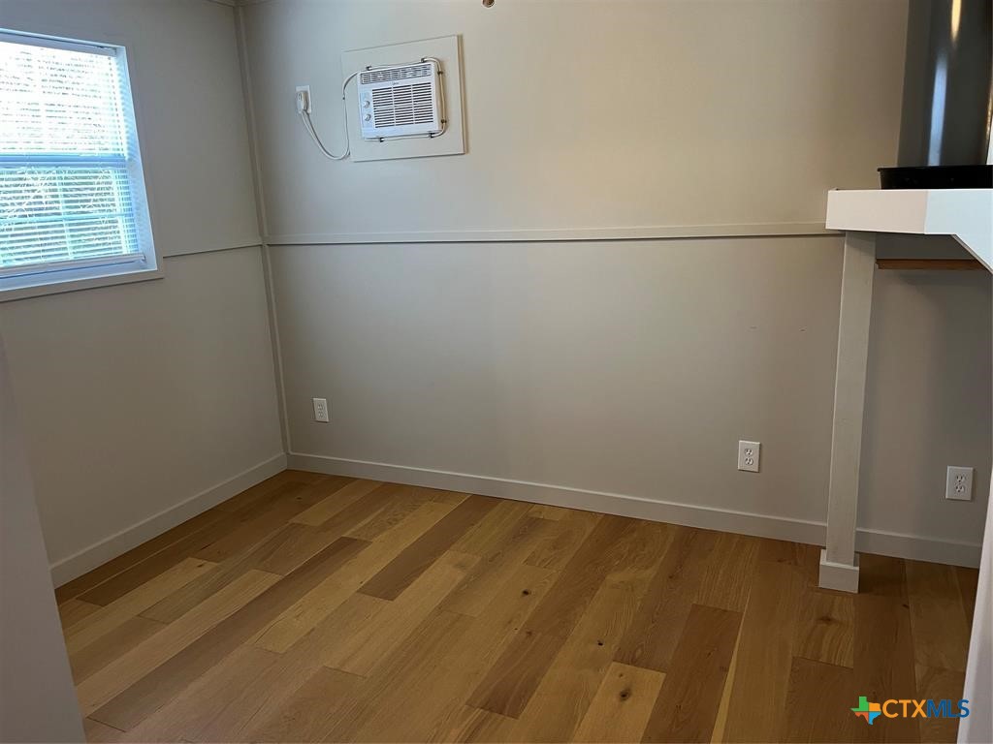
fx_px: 746
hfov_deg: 67.3
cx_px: 496
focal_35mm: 26
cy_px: 372
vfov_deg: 53.1
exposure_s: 1/60
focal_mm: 5.1
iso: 160
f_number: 1.6
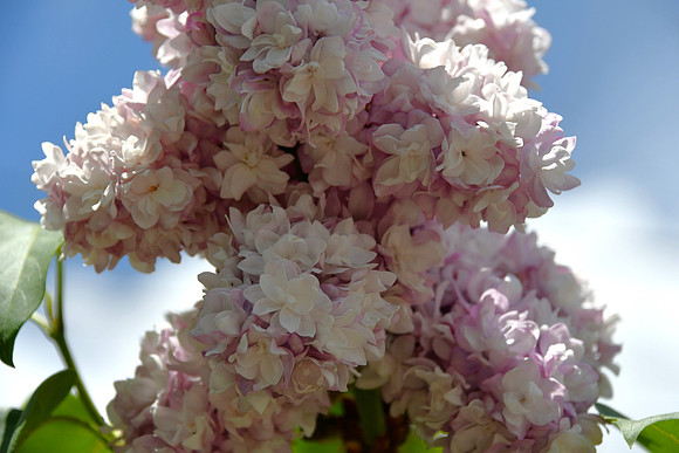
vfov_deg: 6.8
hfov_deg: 10.2
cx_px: 340
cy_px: 226
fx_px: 3811
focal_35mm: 202
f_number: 9
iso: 100
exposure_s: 1/640
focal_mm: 135
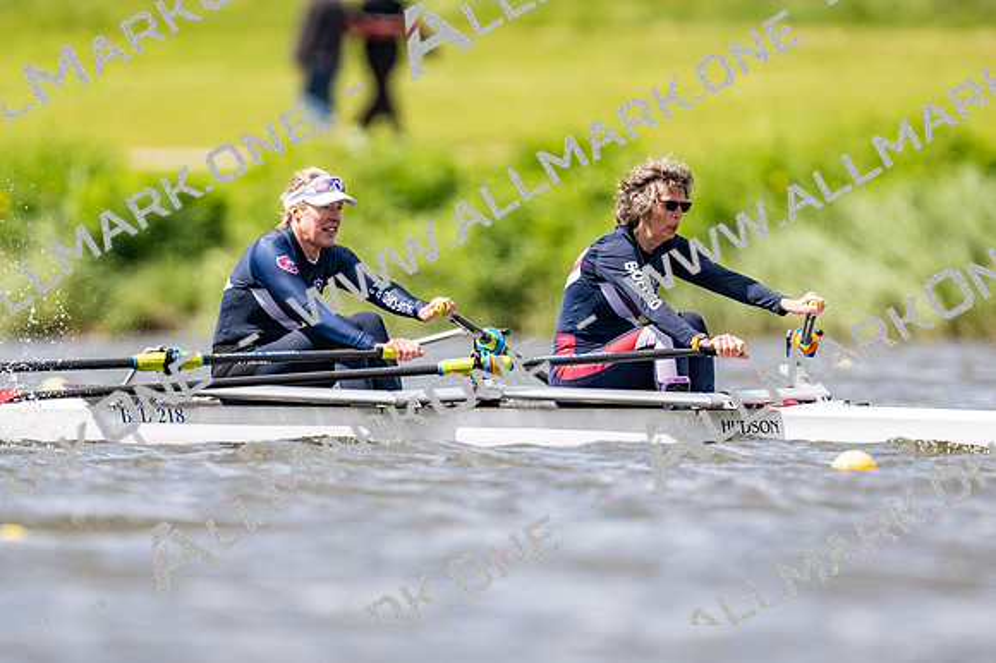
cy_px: 332
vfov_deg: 1.5
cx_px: 498
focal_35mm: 900
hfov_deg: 2.3
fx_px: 24885
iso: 320
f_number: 4
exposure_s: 1/2500
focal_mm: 600
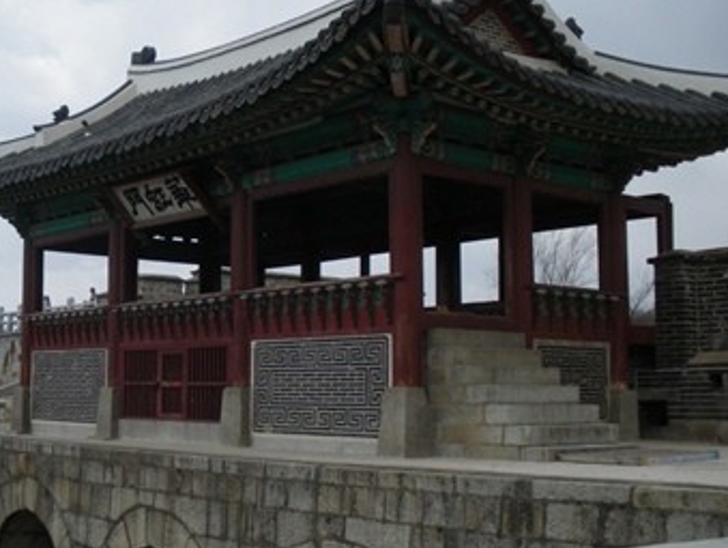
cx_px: 198
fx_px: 1158
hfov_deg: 34.3
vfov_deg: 26.6
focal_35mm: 55
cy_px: 270
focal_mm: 6.3
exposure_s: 1/500
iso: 64
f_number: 3.5
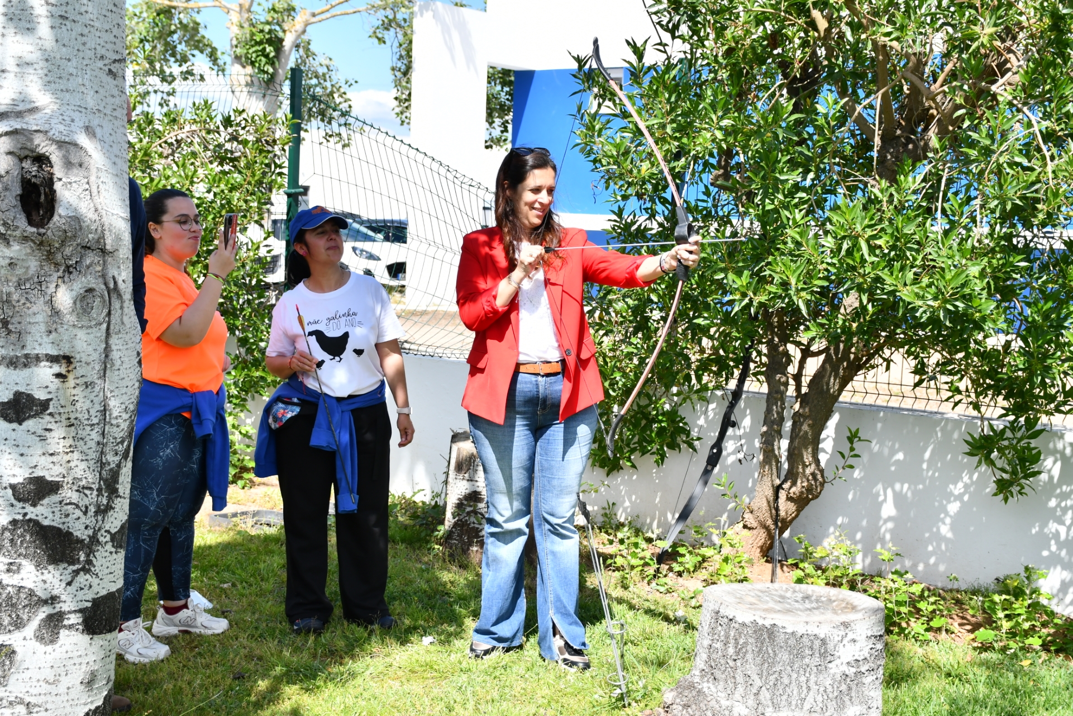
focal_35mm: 51
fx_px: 1520
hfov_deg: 38.9
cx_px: 536
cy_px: 358
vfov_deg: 26.5
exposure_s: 1/1000
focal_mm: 34
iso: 200
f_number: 4.2
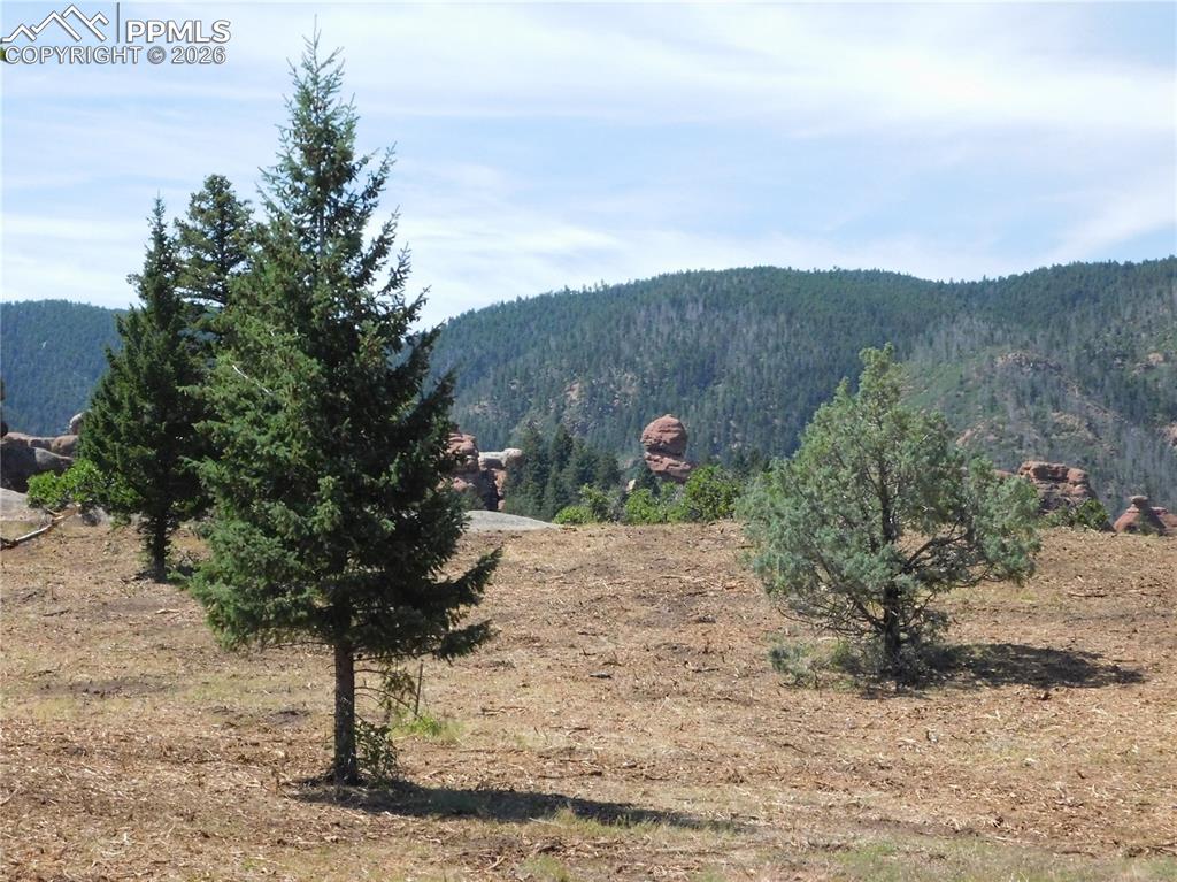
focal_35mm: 66
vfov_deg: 22.2
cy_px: 441
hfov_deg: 29.4
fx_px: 2243
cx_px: 588
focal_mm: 11.7
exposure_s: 1/1000
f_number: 8.4
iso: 800
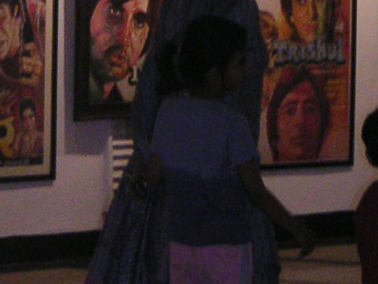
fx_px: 3289
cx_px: -95
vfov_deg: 4.9
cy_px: 113
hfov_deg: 6.5
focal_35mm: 301
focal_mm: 11.5
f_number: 3.2
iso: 160
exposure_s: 1/90
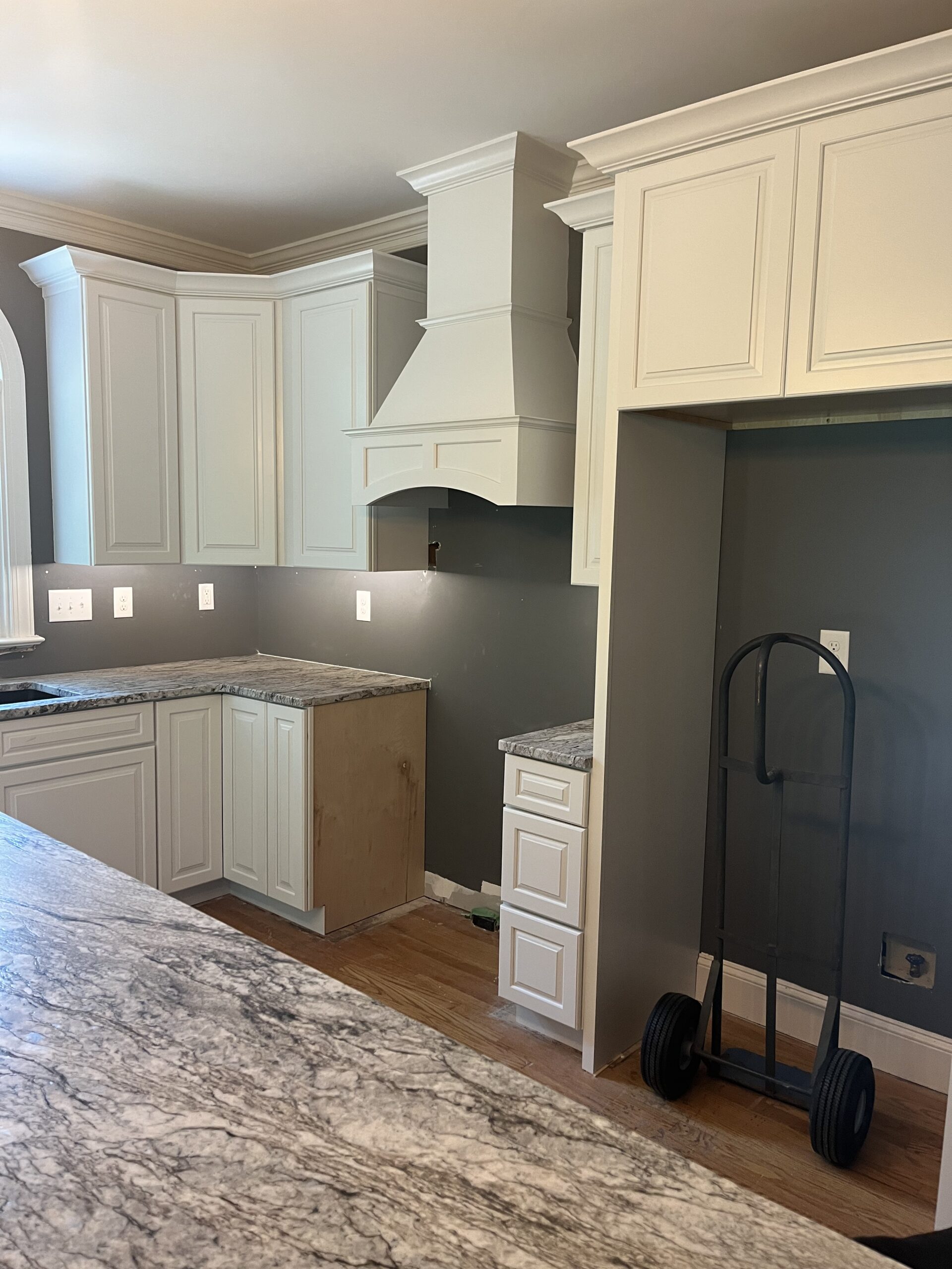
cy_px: 634
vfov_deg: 67.3
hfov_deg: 53.1
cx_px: 476
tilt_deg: -6.2
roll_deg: -1.2
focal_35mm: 26
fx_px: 953
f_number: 1.6
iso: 100
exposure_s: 1/60
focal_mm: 5.1
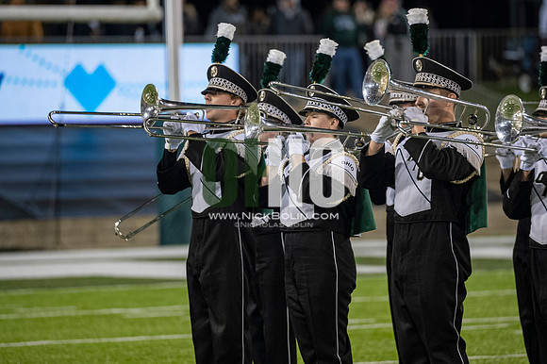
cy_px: 182
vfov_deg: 4.6
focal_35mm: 300
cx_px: 274
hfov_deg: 6.9
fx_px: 4556
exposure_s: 1/500
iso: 1000
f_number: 2.8
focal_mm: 200
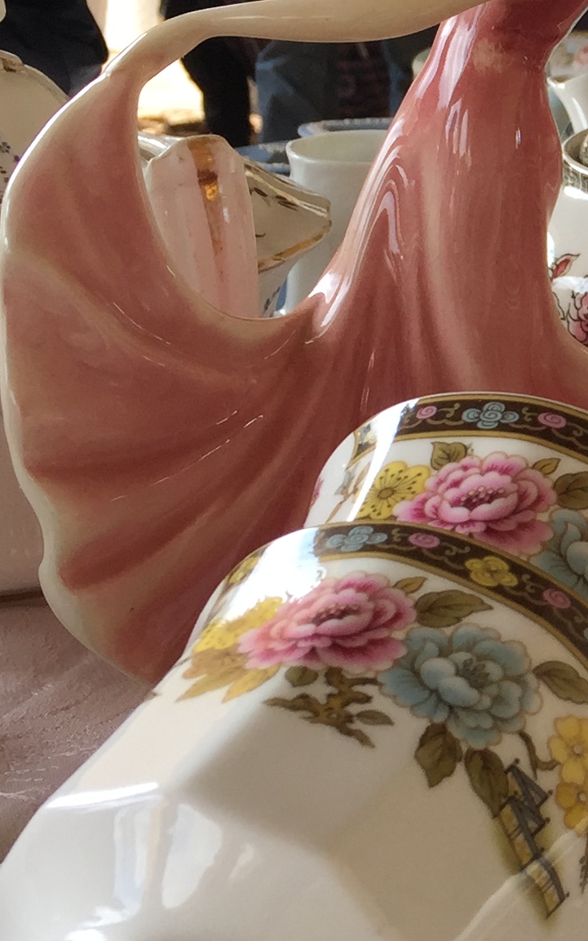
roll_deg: -4.1
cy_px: 413
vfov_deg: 23.8
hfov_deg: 13.1
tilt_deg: -15.4
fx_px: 2230
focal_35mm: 87
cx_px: 1147
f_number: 2.2
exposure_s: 1/412
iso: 32
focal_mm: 4.15
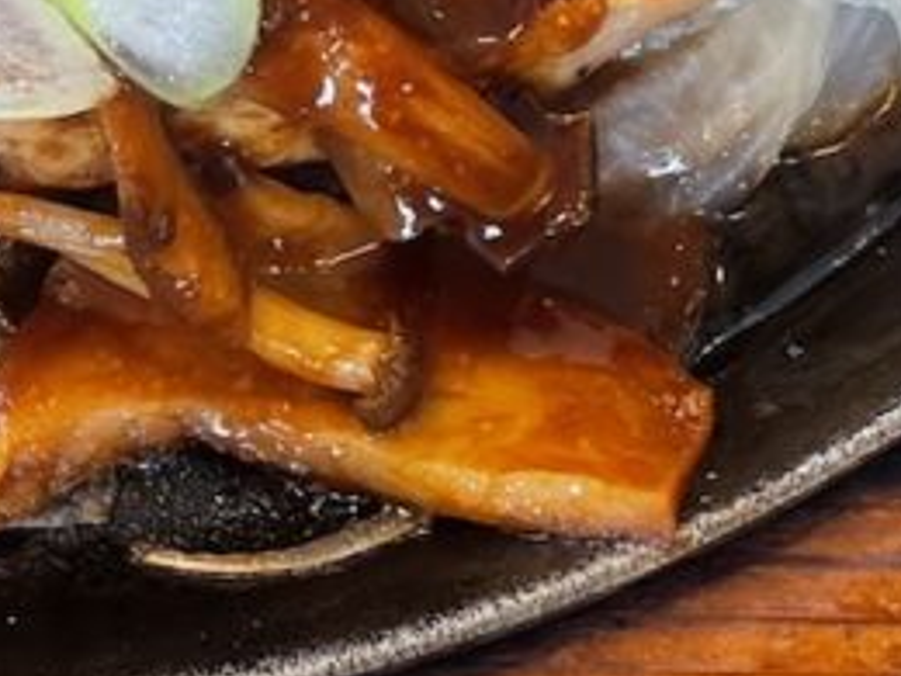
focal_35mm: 205
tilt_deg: -64.6
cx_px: -187
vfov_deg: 7.1
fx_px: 5336
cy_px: -312
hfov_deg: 9.5
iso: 100
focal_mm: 5.96
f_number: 1.6
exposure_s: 1/50
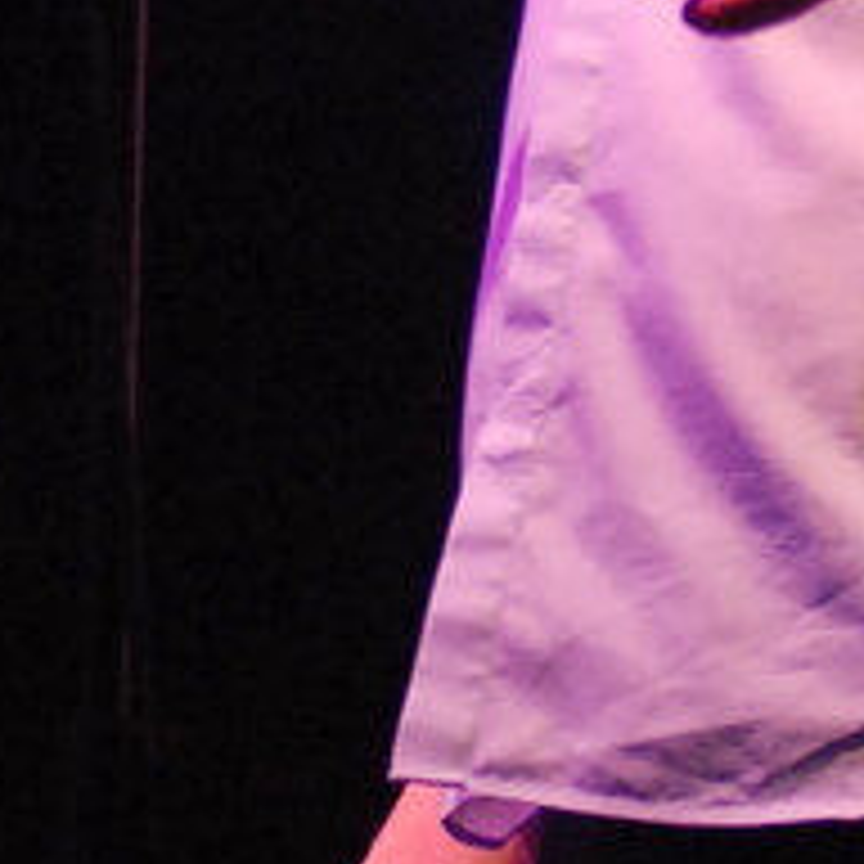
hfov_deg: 3.7
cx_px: 907
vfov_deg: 3.7
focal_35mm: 478
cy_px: -230
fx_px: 13498
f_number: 2.8
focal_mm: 100
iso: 1600
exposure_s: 1/640
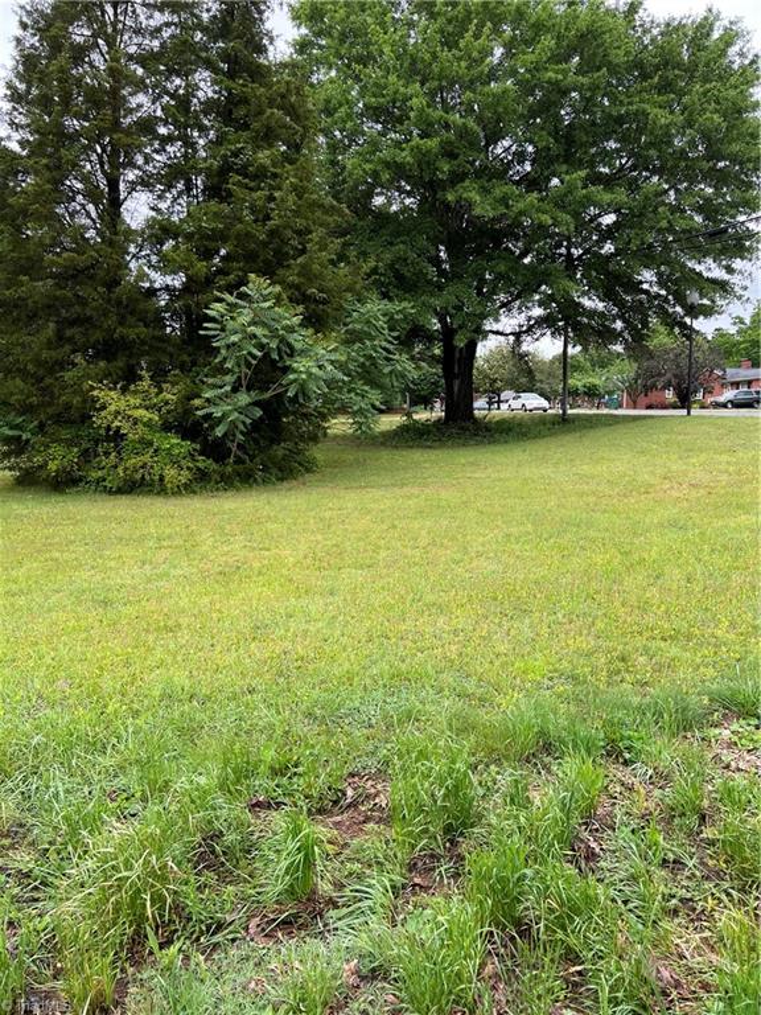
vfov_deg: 67.3
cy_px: 508
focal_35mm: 26
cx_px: 380
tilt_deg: -5.9
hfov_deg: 53.1
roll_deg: +0.5
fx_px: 762
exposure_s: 1/521
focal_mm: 5.7
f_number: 1.5
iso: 50
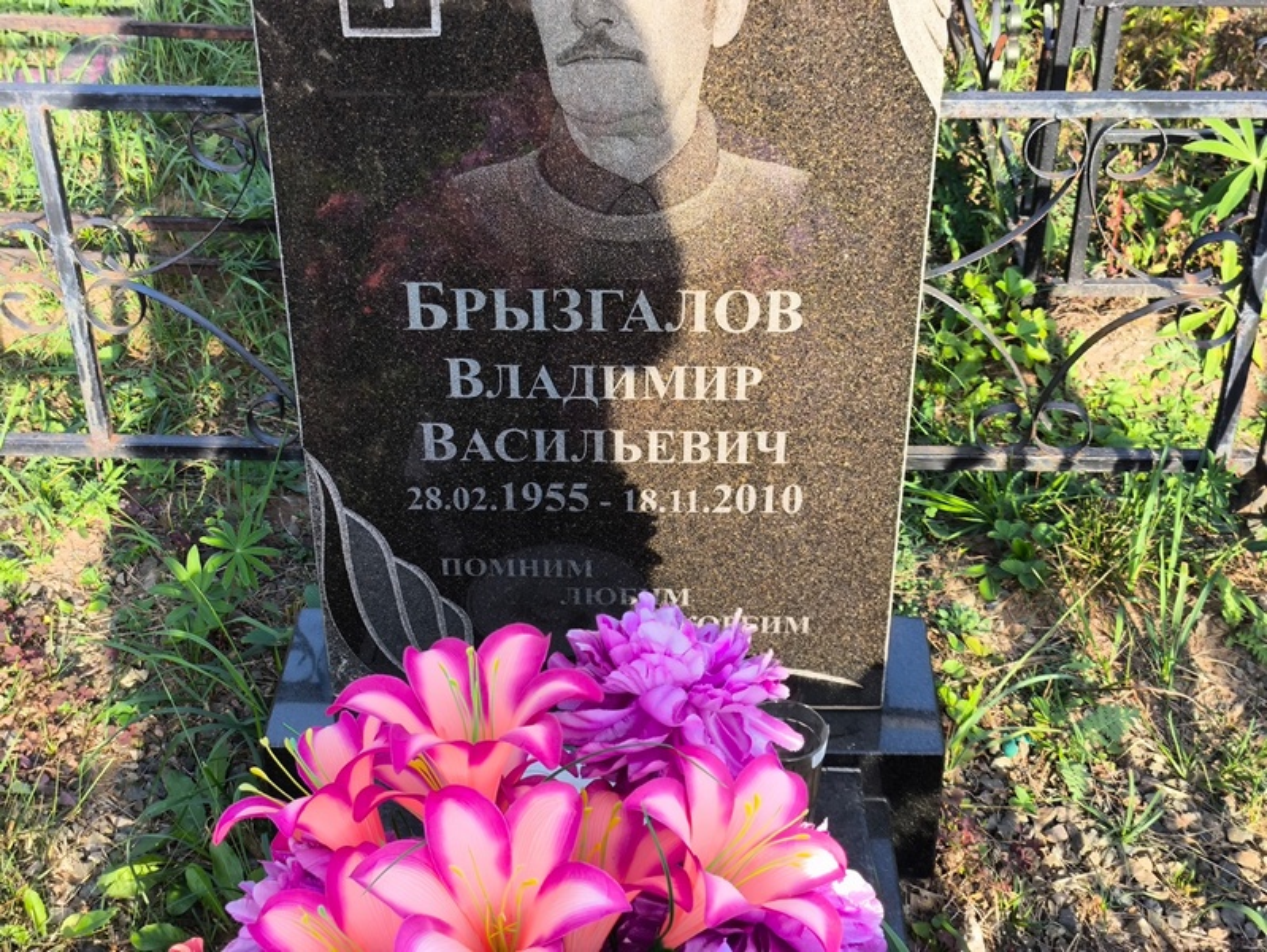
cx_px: 634
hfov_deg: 38.2
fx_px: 1831
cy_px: 476
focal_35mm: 50
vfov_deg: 29.1
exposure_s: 1/303
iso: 50
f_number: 1.7
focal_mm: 4.71
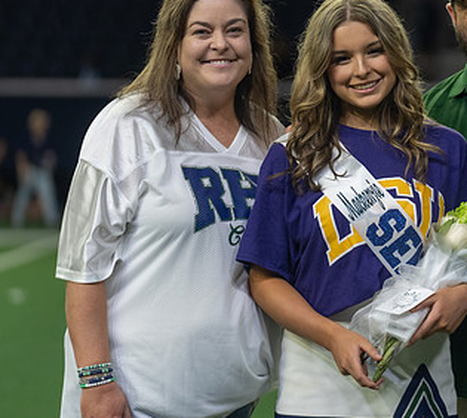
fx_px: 3636
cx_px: 401
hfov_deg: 7.3
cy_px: 177
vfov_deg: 6.6
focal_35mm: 251
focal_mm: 127
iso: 1000
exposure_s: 1/320
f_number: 2.8
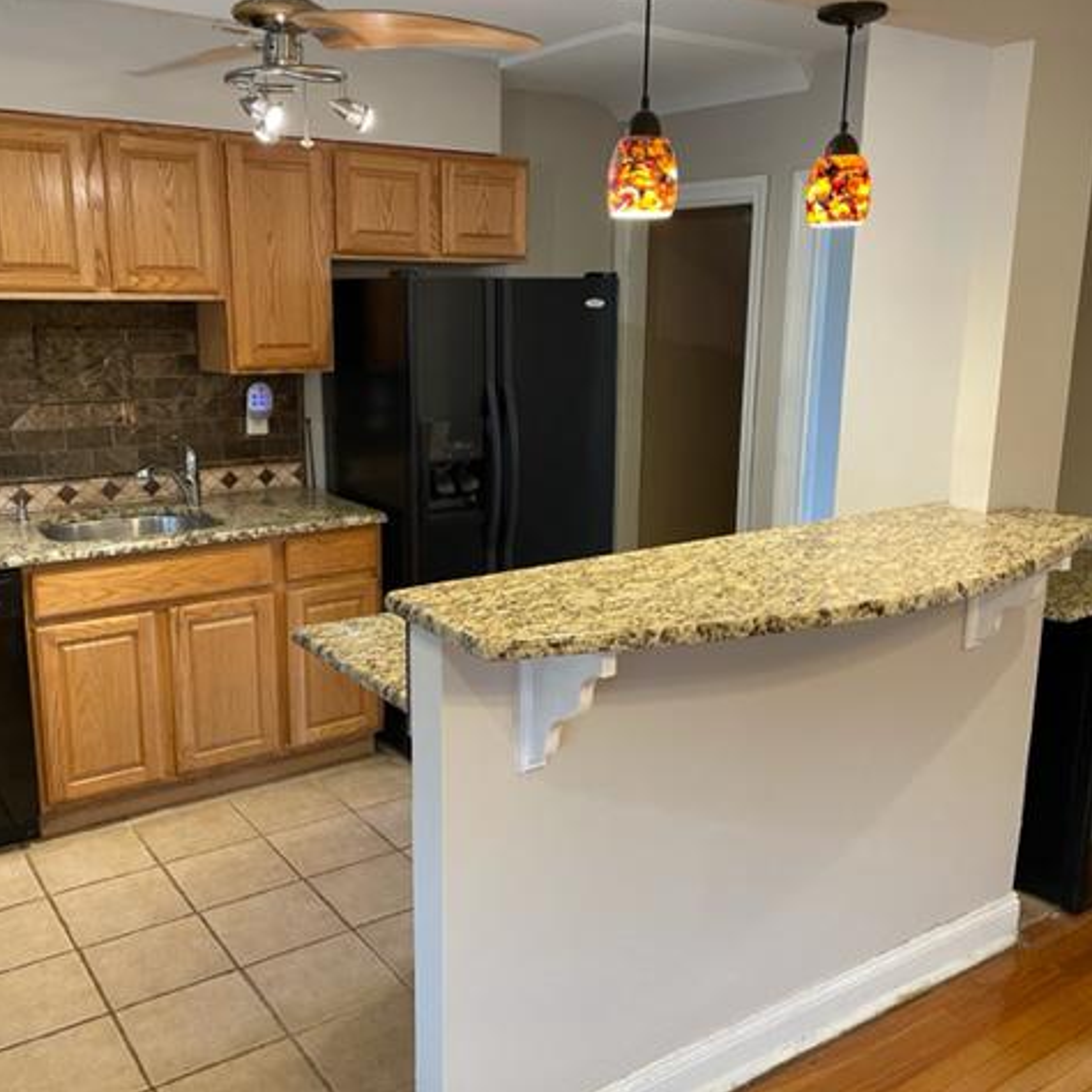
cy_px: 544
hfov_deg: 52.5
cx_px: 507
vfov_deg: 52.5
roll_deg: -0.2
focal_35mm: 31
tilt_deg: -11.9
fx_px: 1106
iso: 125
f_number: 1.6
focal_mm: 4.2
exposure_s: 1/60
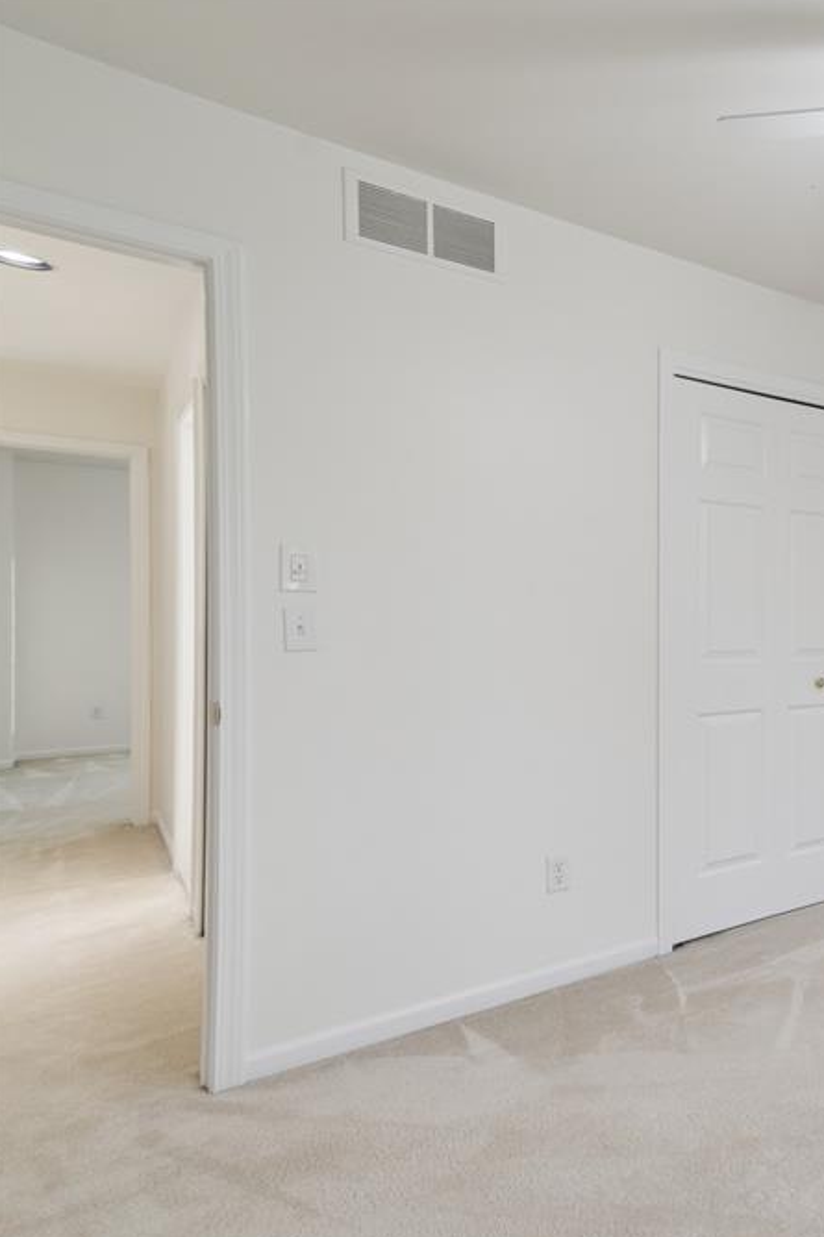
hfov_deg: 41.7
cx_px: 939
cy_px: 620
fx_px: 790
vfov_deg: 76.1
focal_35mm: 23
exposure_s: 1/50
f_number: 8
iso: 400
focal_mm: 10
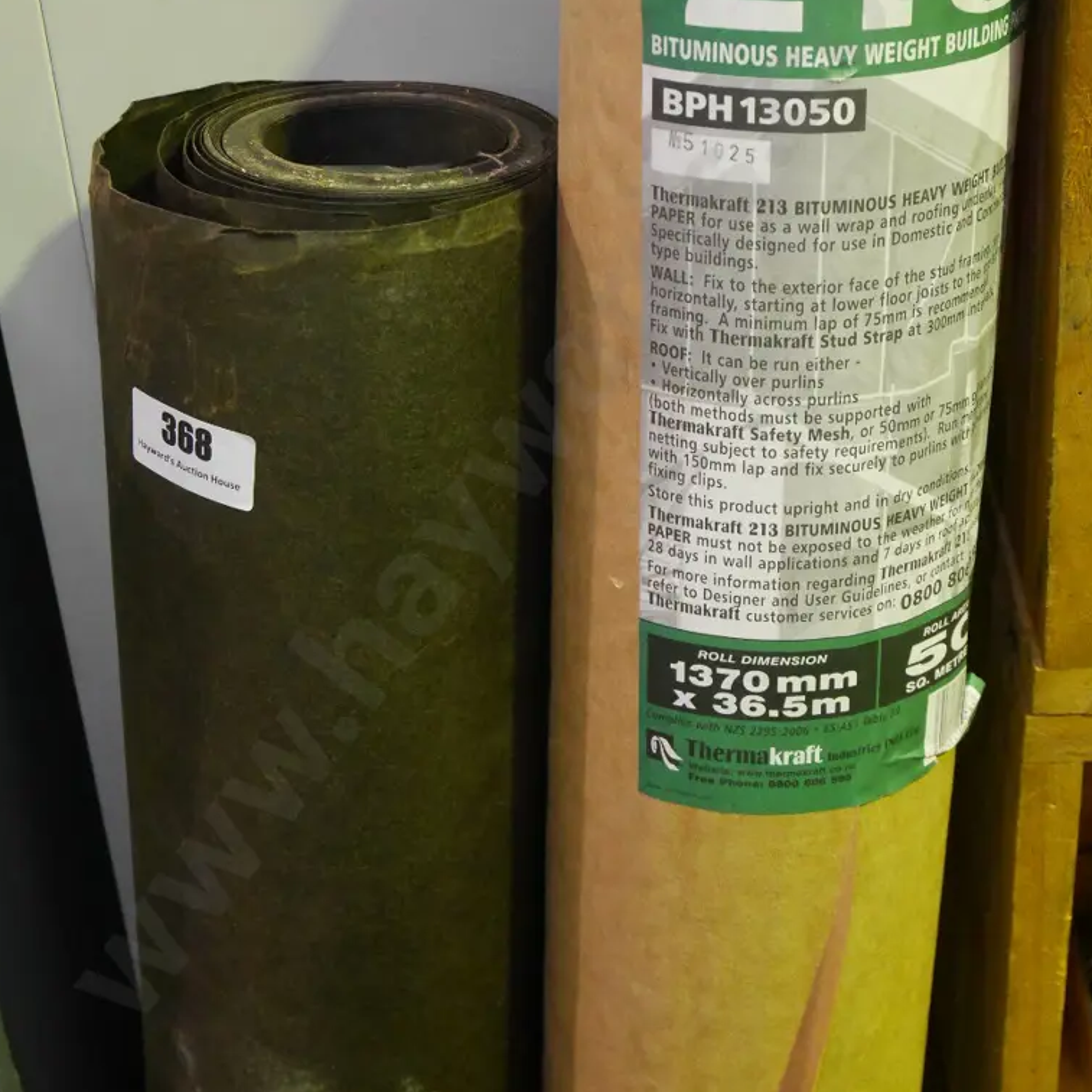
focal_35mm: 67
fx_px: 2391
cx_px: 545
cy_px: 420
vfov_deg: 25.7
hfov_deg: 25.7
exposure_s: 1/60
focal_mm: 28
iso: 3200
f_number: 5.4
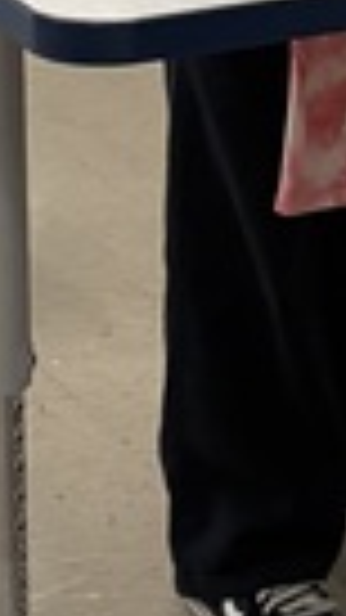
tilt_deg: -17.2
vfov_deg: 10.1
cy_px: -54
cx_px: 544
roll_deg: -2.0
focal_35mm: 211
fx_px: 3444
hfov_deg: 5.7
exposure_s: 1/120
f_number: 1.6
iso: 100
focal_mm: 5.96
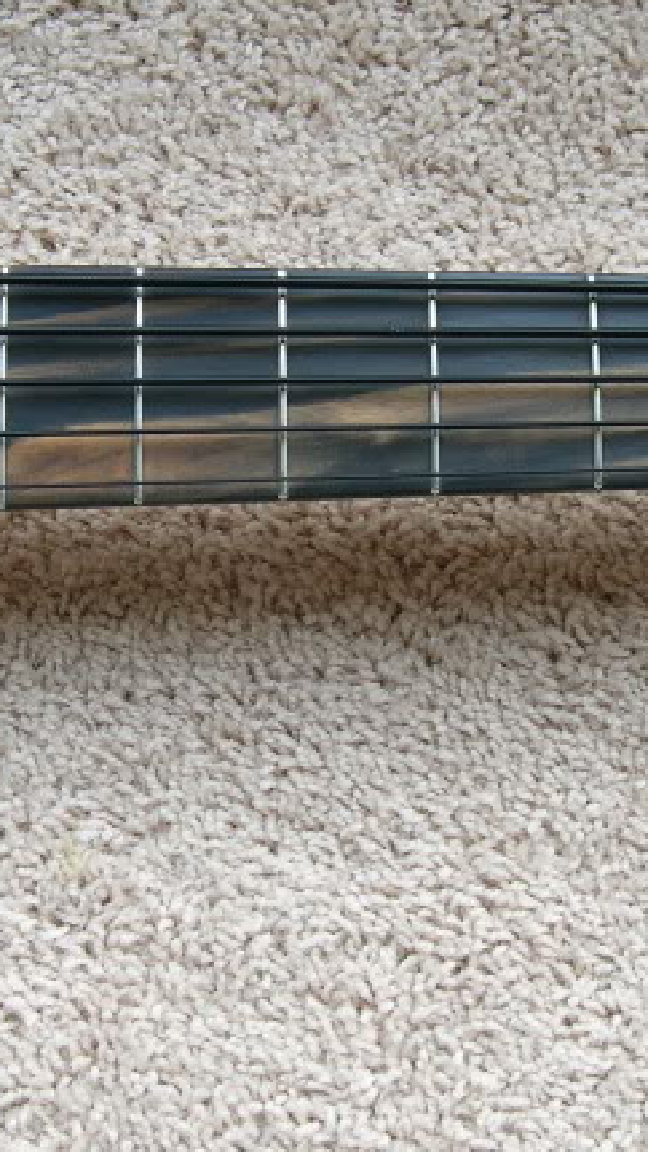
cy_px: 477
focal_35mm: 73
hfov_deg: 16.5
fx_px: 2229
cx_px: 270
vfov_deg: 28.9
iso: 50
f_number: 2.9
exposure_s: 1/32
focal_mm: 6
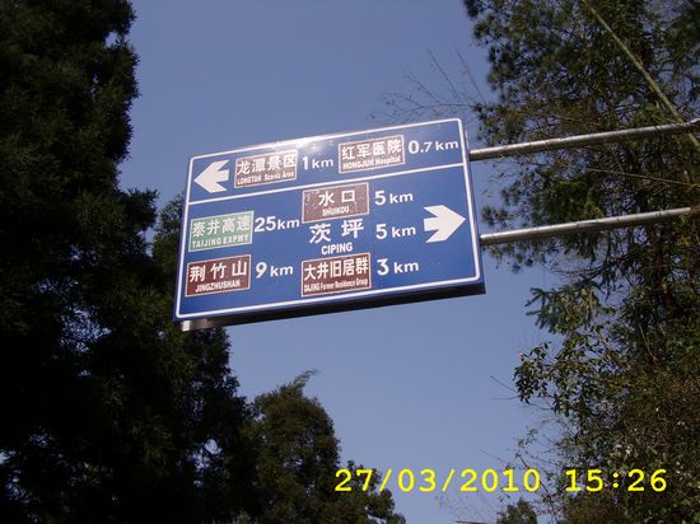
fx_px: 606
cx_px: 350
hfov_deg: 60.0
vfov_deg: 46.8
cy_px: 262
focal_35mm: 30
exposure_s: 1/1188
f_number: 4.1
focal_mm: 5.8
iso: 71
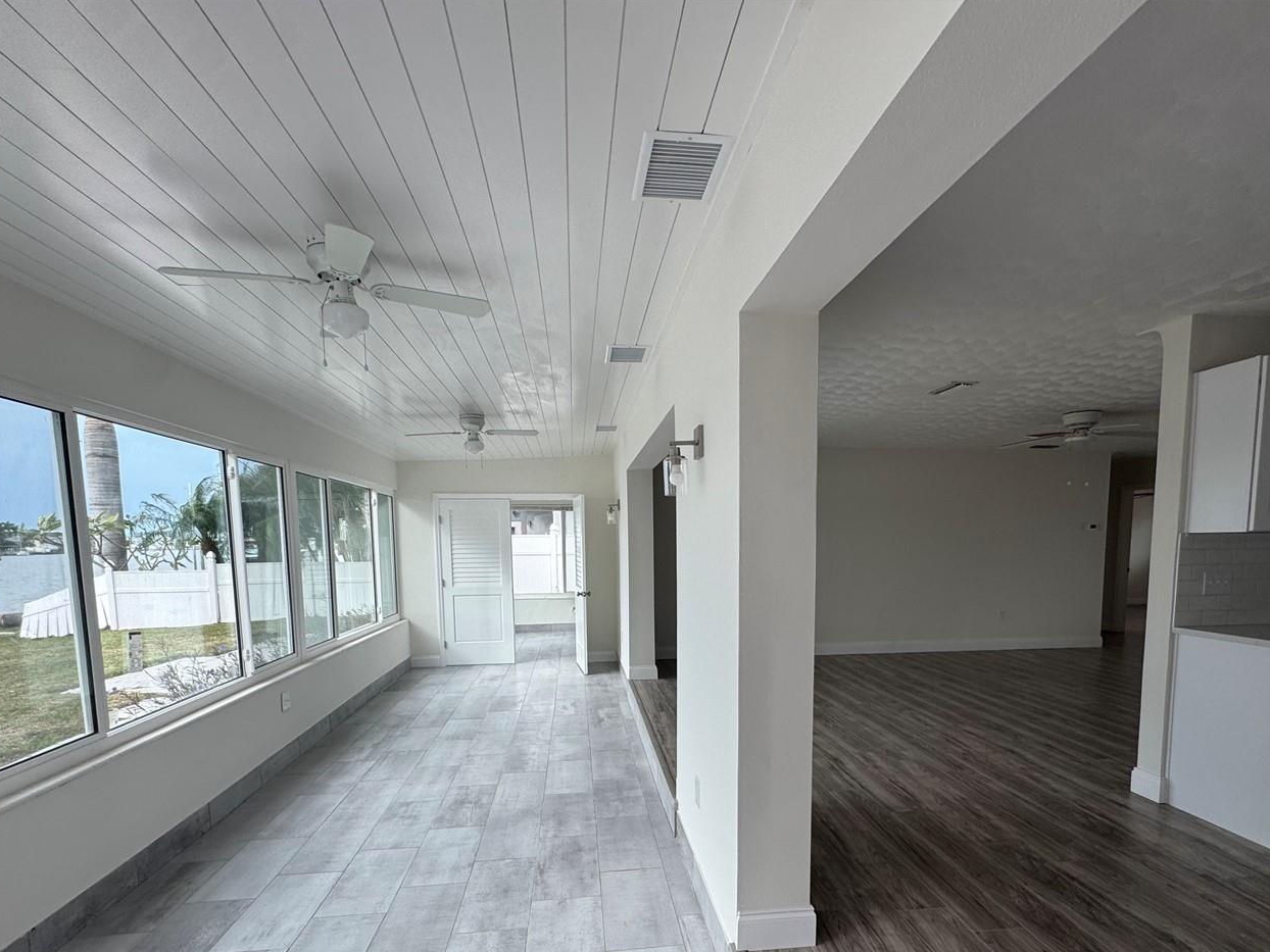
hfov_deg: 87.7
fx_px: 660
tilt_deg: -3.6
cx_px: 658
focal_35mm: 18
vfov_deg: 70.2
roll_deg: +0.3
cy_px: 609
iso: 40
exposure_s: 1/168
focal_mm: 2.22
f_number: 2.2
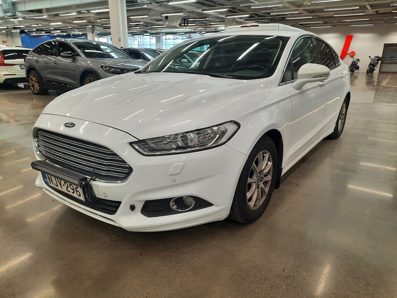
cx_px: 198
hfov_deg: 69.4
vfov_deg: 54.9
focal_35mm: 25
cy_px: 149
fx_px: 287
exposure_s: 1/60
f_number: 2
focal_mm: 4.6
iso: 100
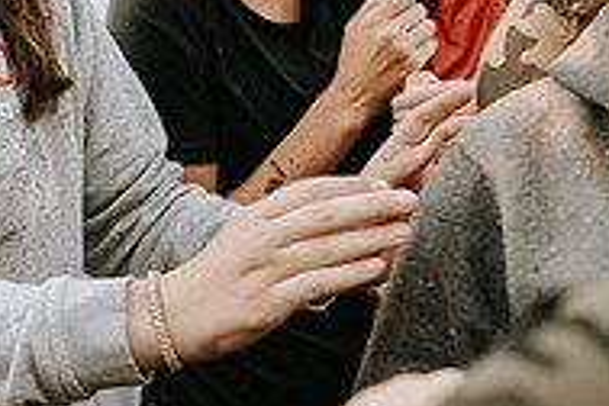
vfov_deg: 13.9
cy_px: 79
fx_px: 1658
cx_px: -119
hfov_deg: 19.6
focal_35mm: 98
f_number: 2.8
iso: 220
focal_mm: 32
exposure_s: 1/400
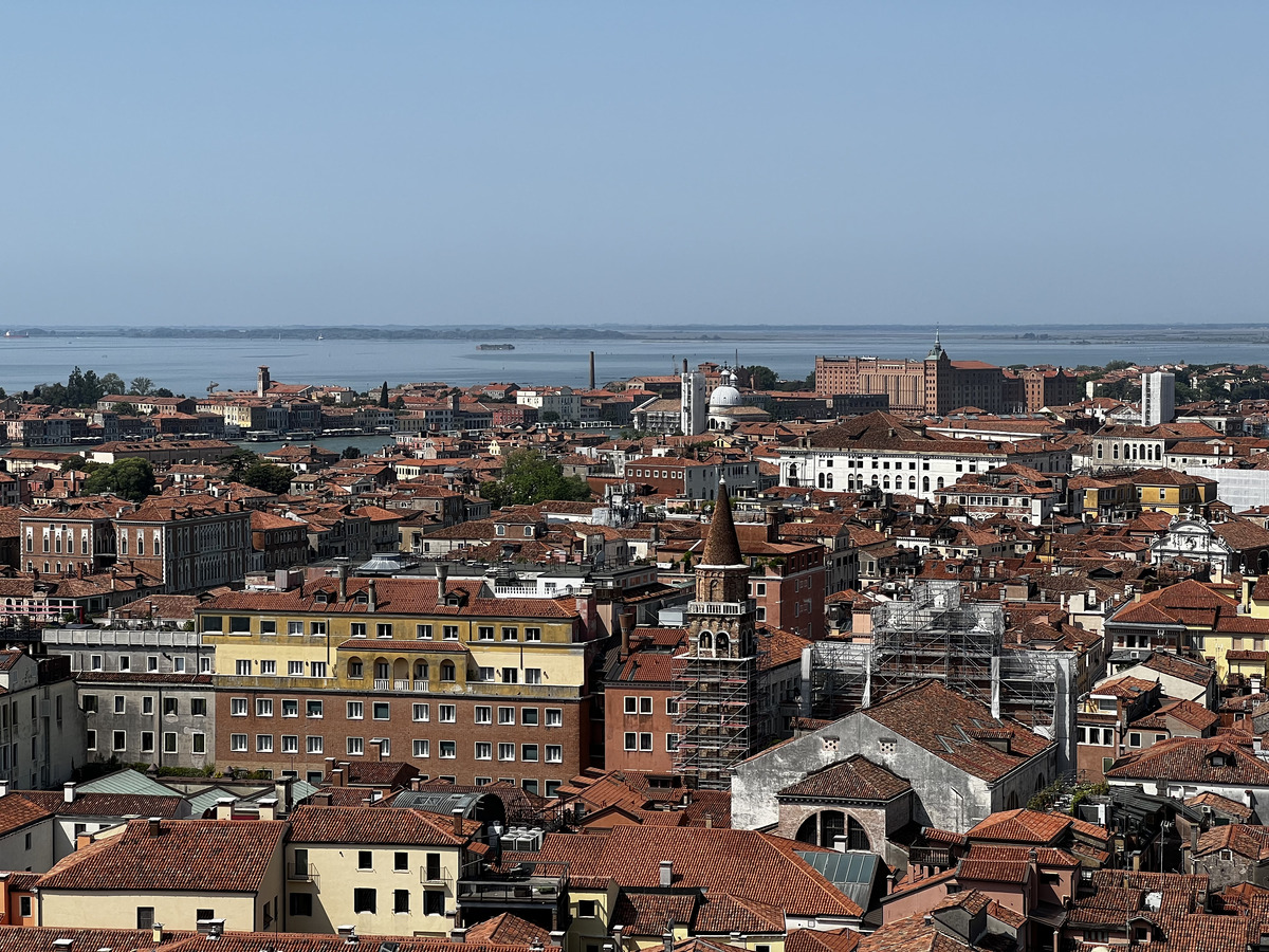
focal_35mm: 77
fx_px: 2823
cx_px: 634
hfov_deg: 25.3
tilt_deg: -3.1
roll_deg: +0.3
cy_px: 476
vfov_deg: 19.1
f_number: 2.8
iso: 32
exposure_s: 1/1054
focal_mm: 9
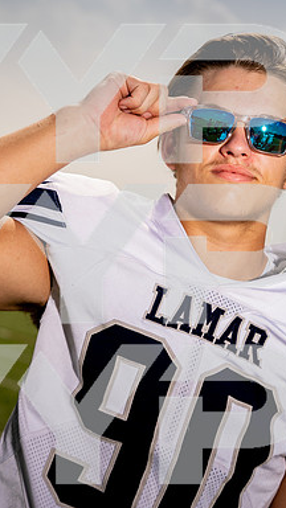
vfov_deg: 21.8
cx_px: 138
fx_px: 1321
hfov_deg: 12.4
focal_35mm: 98
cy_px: 255
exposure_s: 1/1250
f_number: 4.5
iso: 100
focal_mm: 62
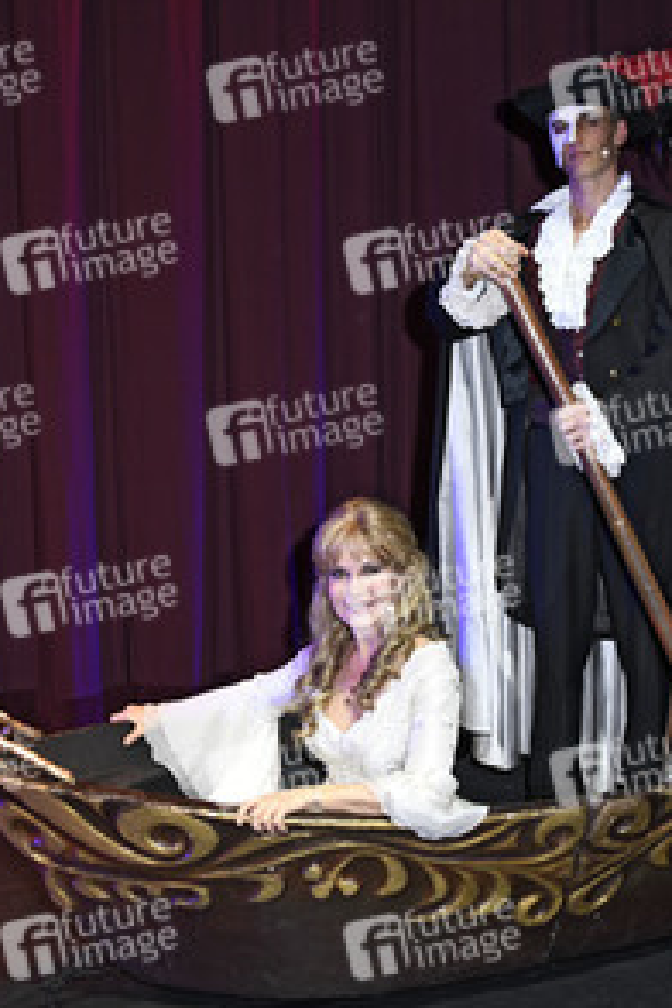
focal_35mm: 49
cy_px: 511
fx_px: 1372
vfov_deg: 40.3
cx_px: 341
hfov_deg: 27.5
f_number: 6.3
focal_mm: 32
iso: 2000
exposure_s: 1/125
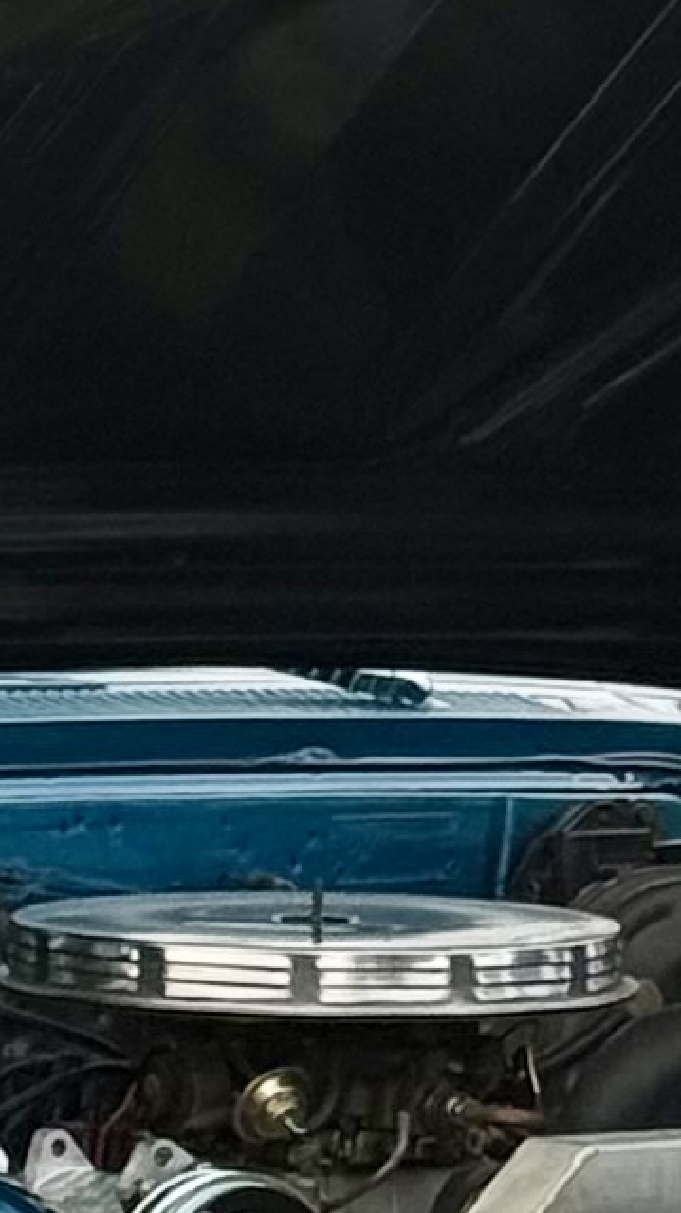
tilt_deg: -7.1
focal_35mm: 330
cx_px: -472
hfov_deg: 3.7
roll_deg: -0.1
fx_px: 10603
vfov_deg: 6.5
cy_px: 710
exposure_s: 1/681
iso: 64
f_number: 1.78
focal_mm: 6.76
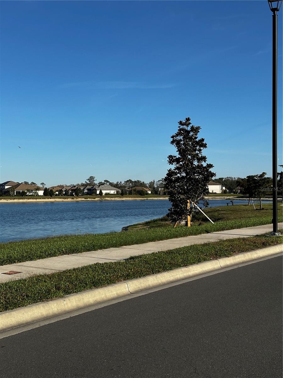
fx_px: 523
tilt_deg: +1.5
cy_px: 189
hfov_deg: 30.3
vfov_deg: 39.7
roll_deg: +1.0
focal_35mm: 48
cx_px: 142
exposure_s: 1/4785
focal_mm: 6.86
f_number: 1.78
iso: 64
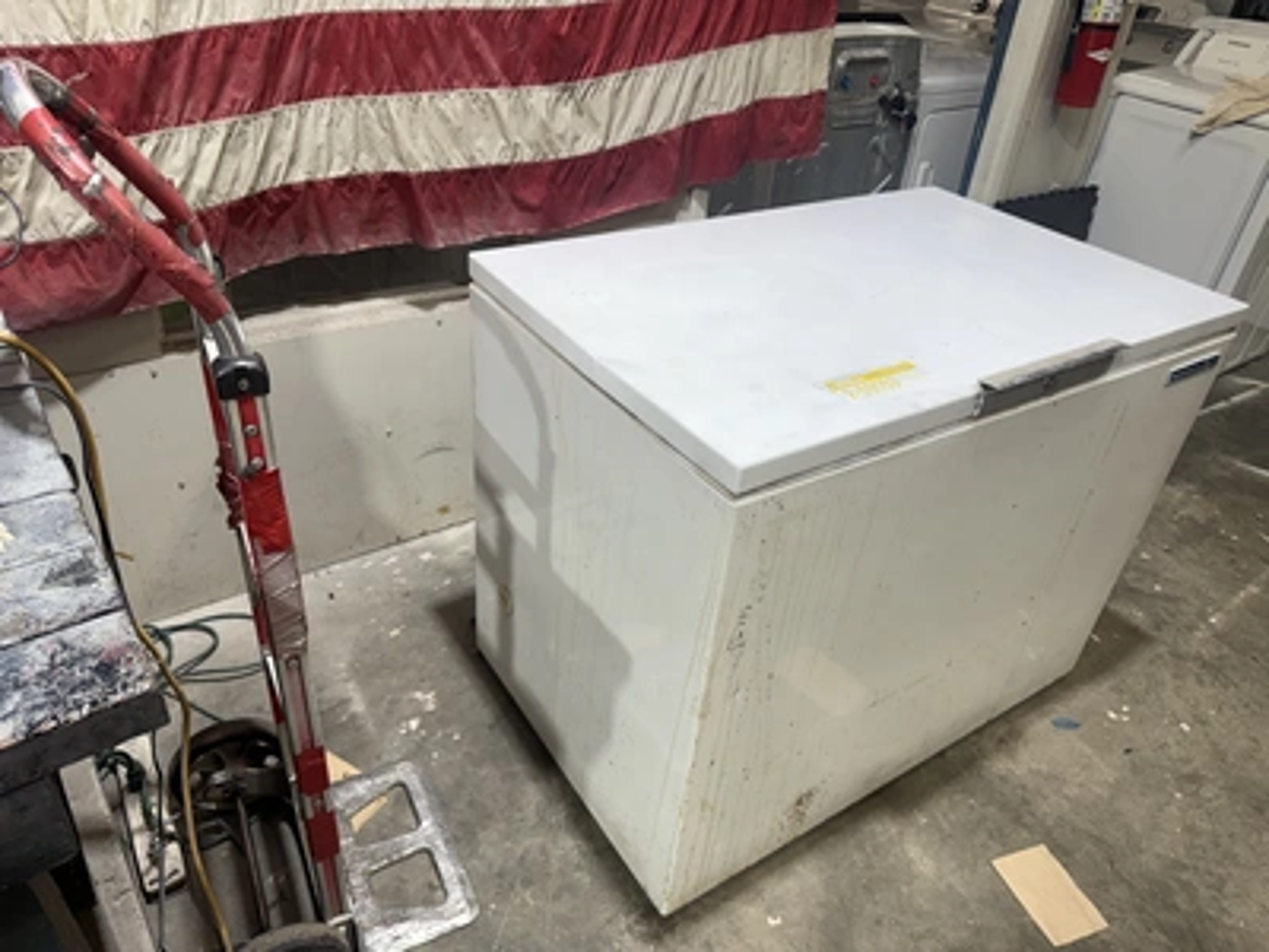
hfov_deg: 71.6
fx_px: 880
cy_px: 476
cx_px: 634
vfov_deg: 56.8
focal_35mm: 24
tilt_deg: -28.8
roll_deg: -8.3
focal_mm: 6.76
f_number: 1.78
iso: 80
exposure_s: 1/120
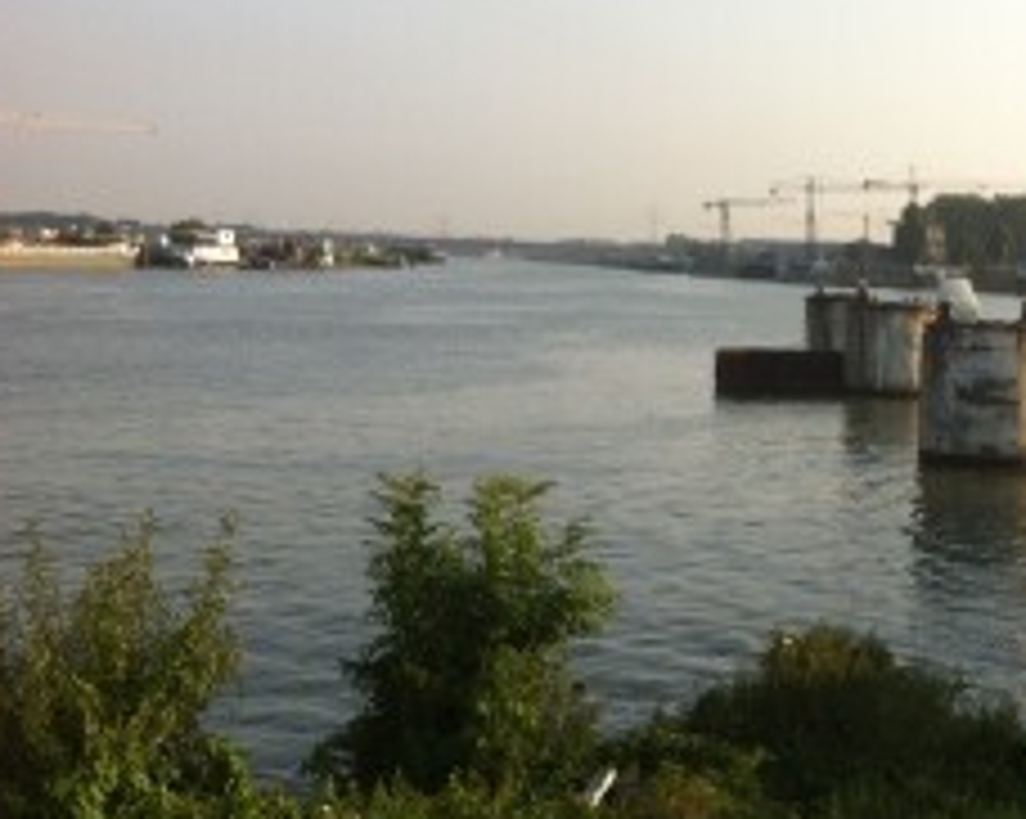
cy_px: 452
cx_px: 1017
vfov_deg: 21.2
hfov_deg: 25.2
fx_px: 2184
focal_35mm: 72
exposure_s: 1/718
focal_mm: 3.85
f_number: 2.8
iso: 80
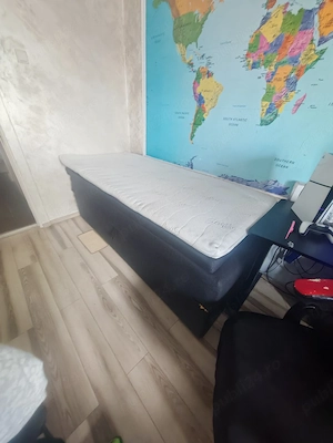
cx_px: 166
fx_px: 167
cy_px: 222
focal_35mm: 13
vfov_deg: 106.2
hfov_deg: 89.9
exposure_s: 1/25
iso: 640
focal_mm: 1.82
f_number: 2
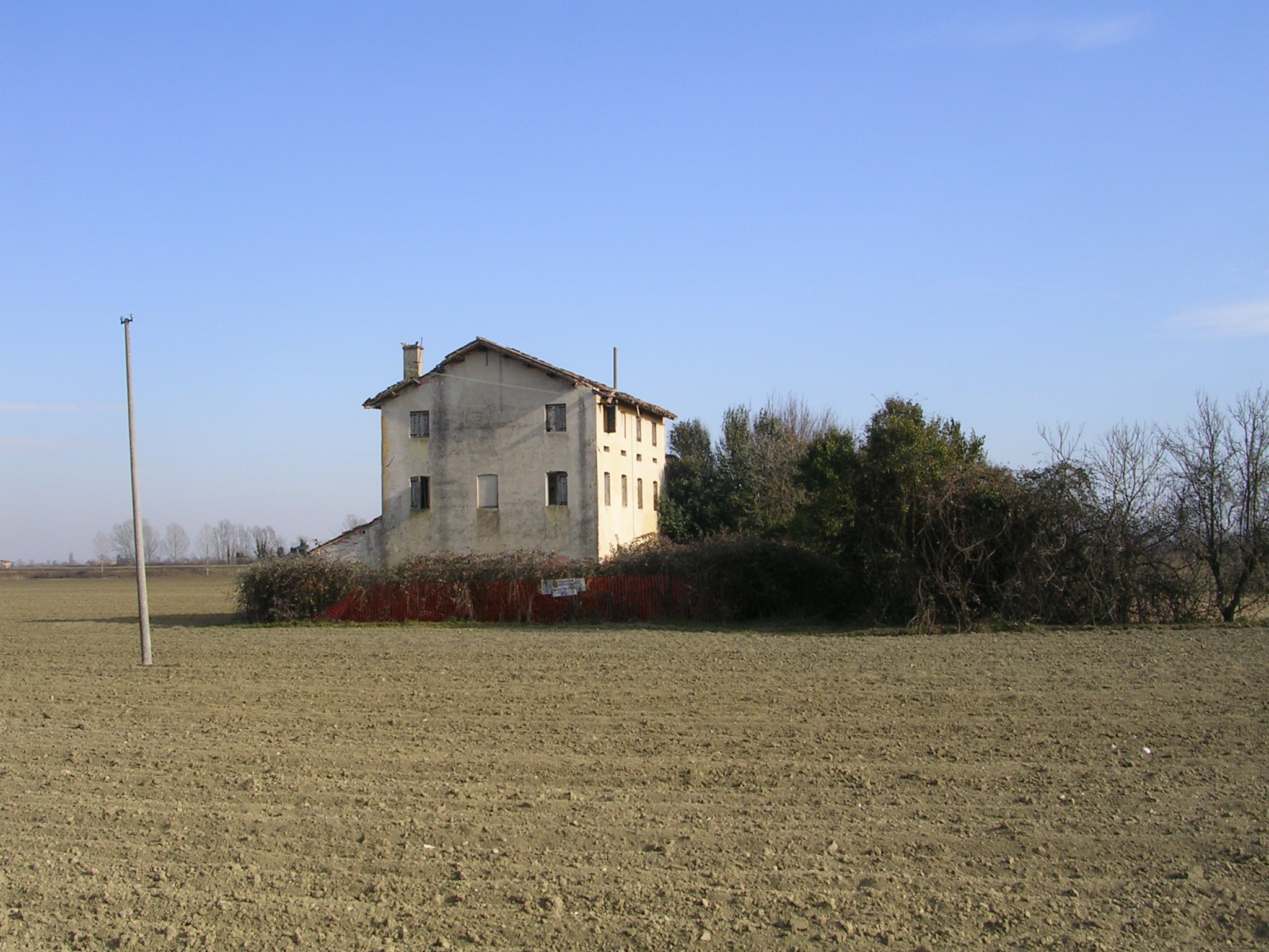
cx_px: 634
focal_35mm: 38
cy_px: 476
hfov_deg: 49.0
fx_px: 1393
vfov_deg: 37.7
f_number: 5.6
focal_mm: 5.8
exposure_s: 1/234
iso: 50
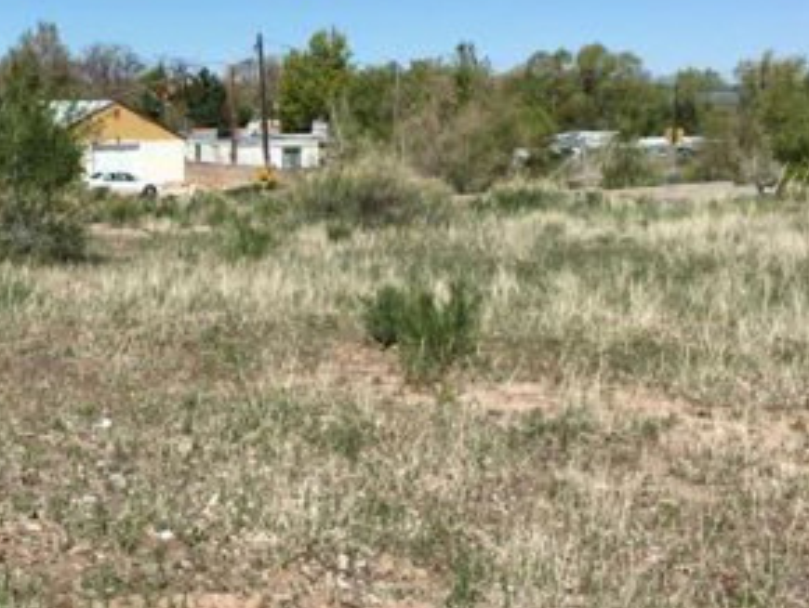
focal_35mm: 64
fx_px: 1497
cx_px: 201
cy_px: 223
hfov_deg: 29.8
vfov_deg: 22.9
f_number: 2.2
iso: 25
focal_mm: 4.15
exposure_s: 1/2564
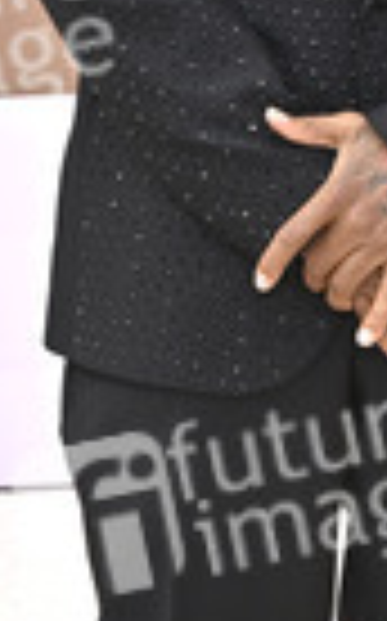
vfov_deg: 12.3
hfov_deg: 7.9
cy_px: -176
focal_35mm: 165
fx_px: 2790
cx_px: 374
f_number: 10
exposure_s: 1/320
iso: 400
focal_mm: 56
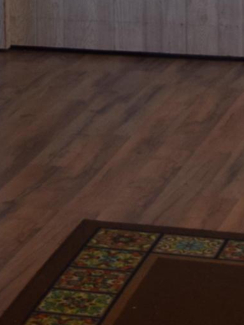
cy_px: -286
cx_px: -57
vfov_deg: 8.3
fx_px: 2151
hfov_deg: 6.4
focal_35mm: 229
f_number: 4
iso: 400
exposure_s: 1/60
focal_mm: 27
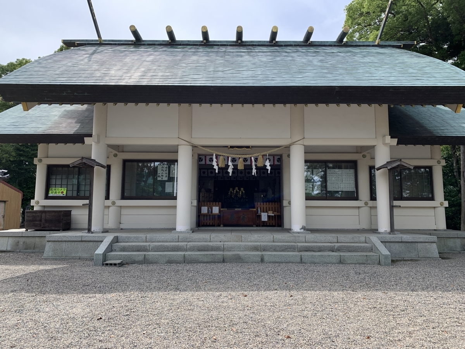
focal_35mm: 26
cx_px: 232
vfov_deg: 53.1
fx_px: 349
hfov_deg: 67.3
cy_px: 174
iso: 25
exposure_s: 1/954
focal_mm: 4.25
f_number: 1.8
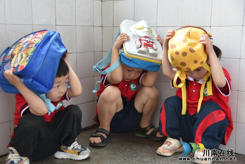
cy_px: 82
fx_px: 341
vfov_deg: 27.0
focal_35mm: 50
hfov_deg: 39.6
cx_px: 122
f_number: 4
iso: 250
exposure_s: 1/40
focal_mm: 50
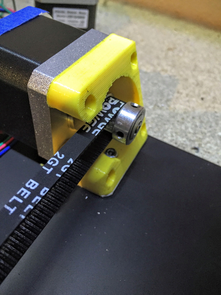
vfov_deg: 61.7
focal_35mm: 29
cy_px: 148
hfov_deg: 48.2
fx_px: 247
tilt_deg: -49.4
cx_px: 110
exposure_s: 1/33
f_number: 2.2
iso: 250
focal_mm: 4.15
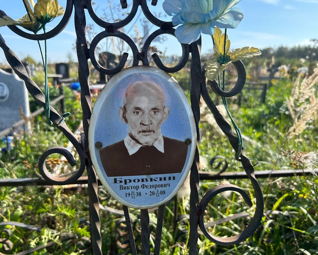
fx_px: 264
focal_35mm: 28
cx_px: 147
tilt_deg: -10.9
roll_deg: -0.5
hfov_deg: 62.1
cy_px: 131
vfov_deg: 51.5
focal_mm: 5.7
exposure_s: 1/1575
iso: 50
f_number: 1.5
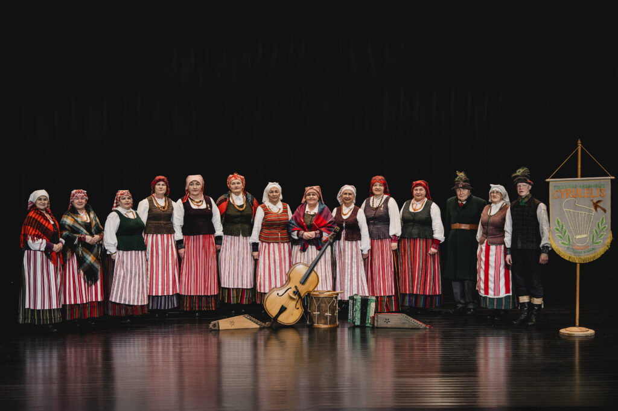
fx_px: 1801
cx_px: 309
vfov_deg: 13.0
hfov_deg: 19.5
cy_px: 206
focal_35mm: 105
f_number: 1.8
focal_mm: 105
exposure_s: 1/160
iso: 320
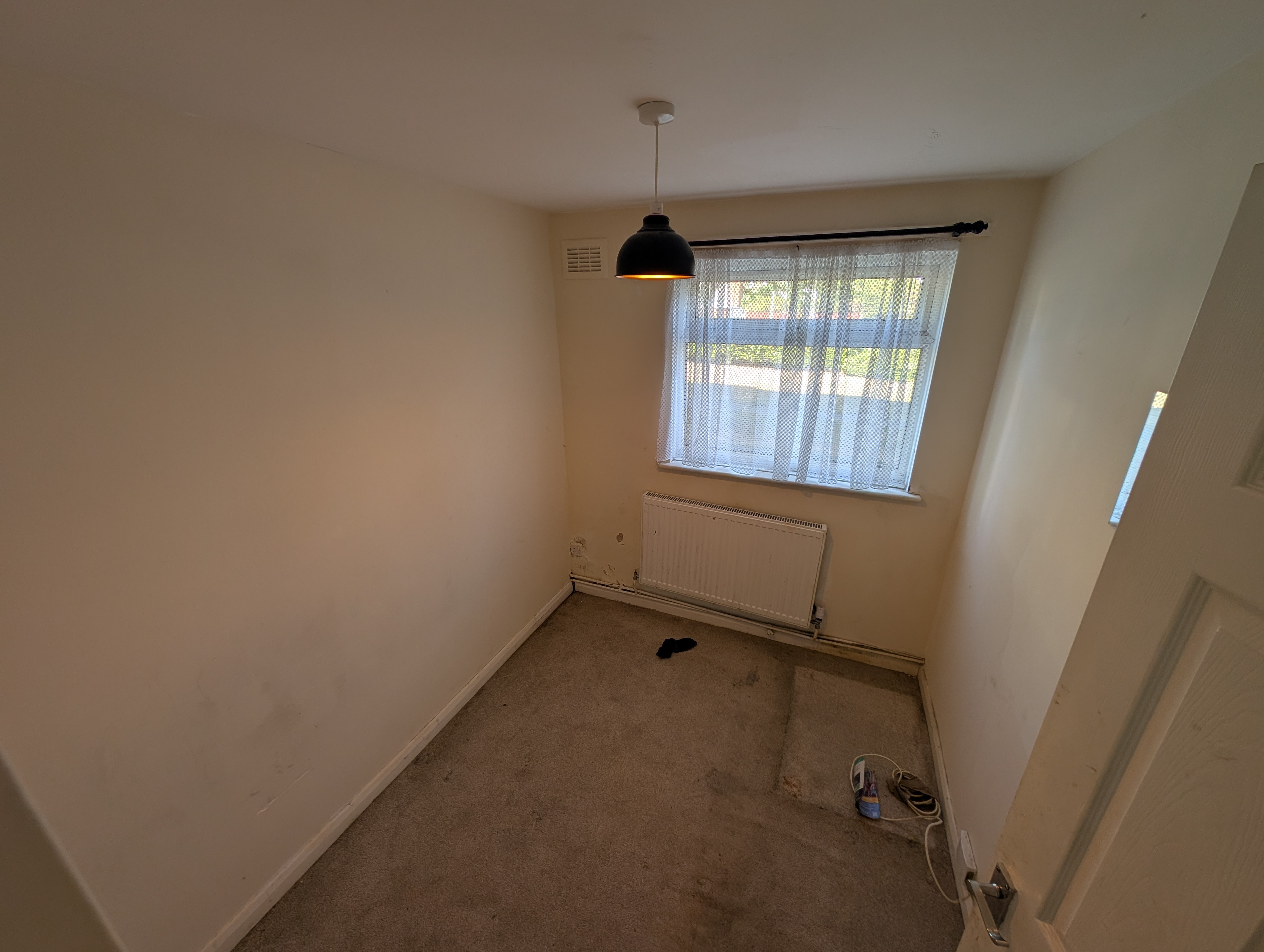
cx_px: 632
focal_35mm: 12
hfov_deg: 110.5
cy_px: 476
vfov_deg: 94.6
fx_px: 439
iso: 41
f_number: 1.95
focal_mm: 2.23
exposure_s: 1/104
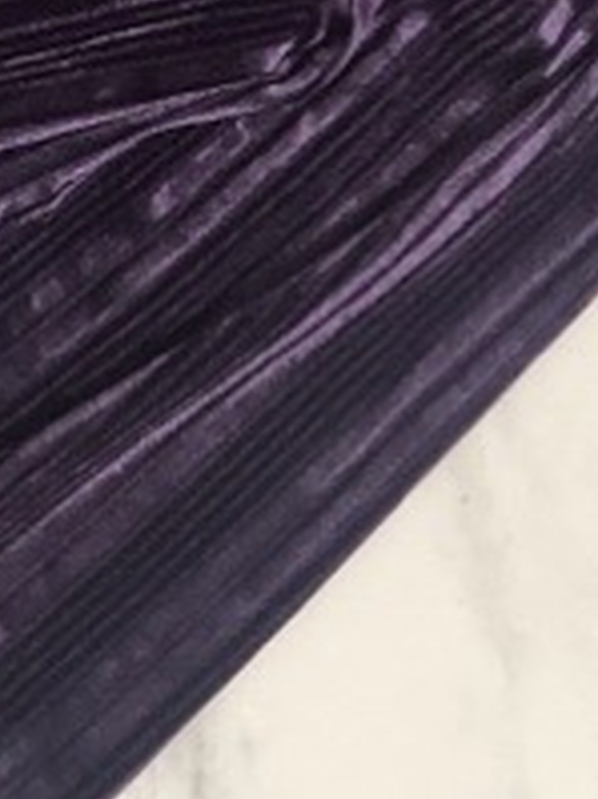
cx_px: -349
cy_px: -397
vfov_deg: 7.5
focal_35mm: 261
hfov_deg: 5.6
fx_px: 6018
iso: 100
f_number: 2.4
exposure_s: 1/33
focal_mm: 6
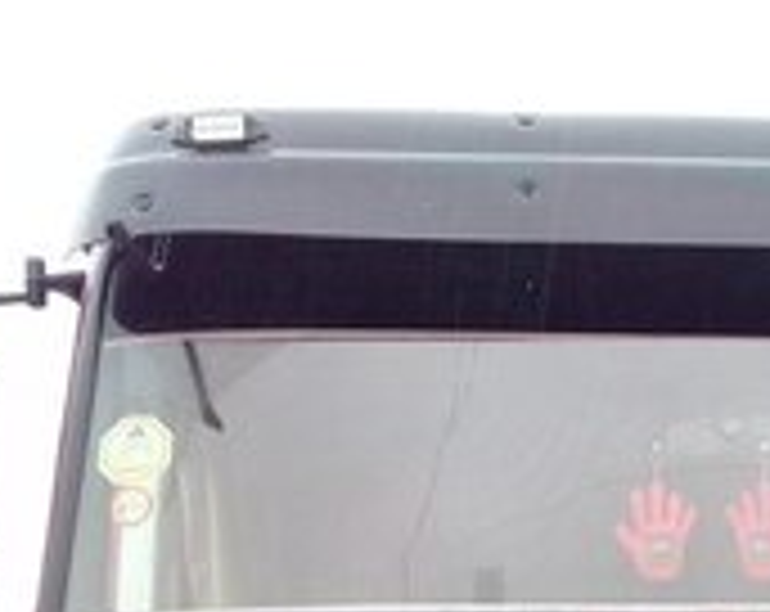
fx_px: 2001
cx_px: 698
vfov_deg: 15.8
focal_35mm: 88
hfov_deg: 21.3
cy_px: 958
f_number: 2.2
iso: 64
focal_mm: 3.3
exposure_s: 1/50
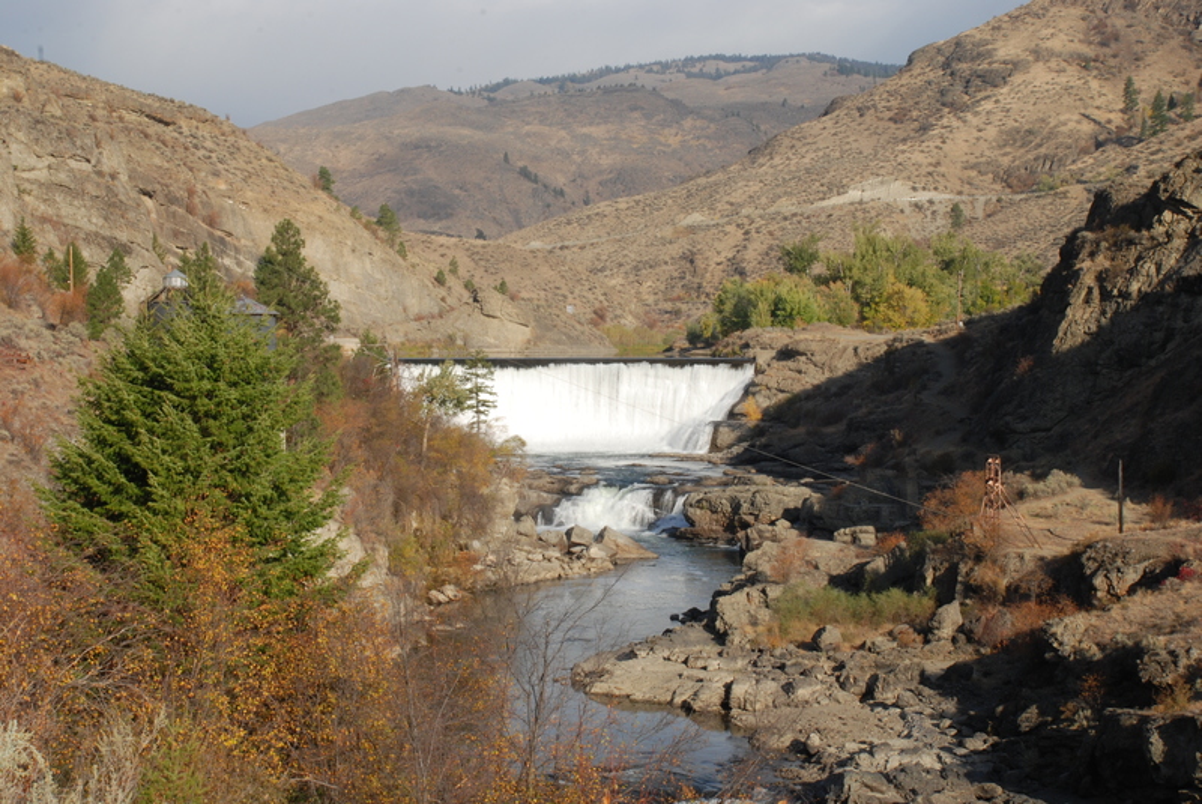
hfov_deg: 28.0
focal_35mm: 72
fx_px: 2406
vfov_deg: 19.0
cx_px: 601
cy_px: 402
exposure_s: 1/60
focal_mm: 48
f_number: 22
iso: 200
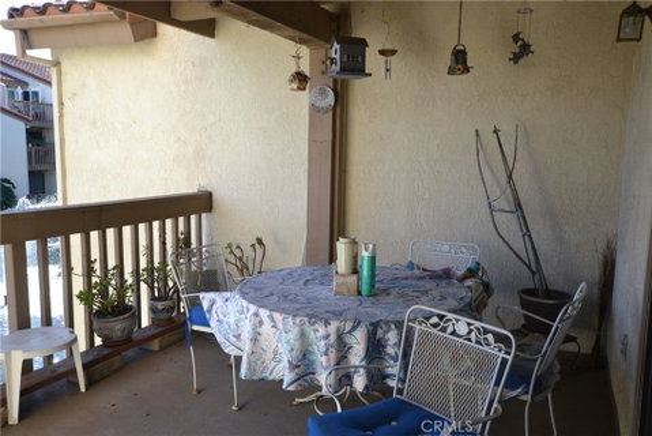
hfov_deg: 61.9
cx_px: 326
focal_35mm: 30
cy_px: 218
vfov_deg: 43.7
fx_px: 544
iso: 250
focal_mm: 20
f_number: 5.6
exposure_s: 1/125
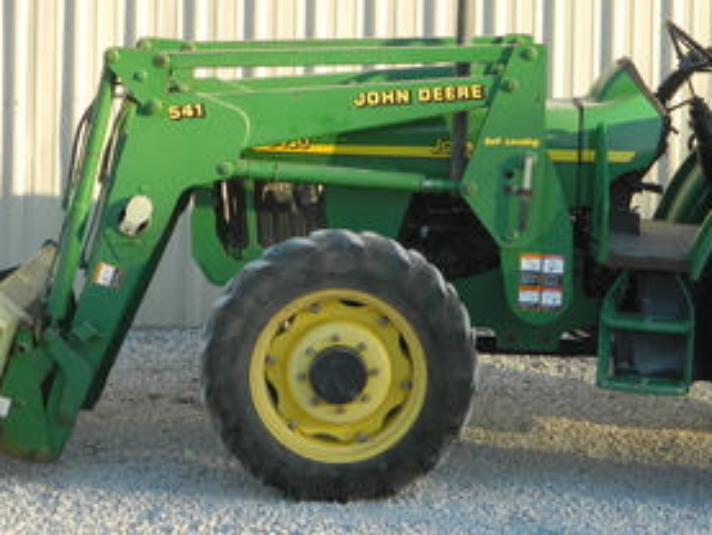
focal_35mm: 112
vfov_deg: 13.2
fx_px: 2305
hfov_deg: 17.5
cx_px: 470
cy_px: 226
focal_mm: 10.2
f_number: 3.8
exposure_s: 1/200
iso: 80
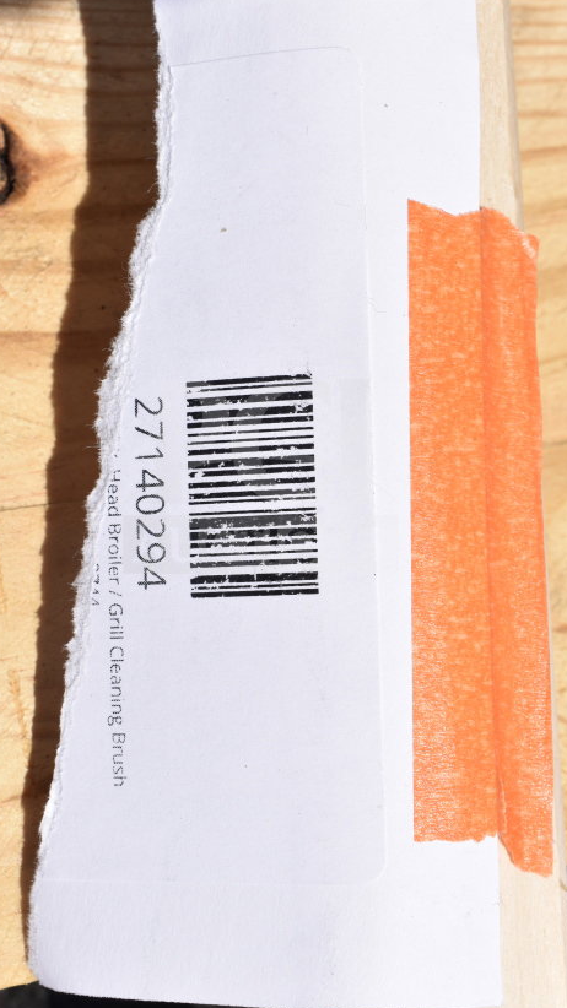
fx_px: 1685
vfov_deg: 33.3
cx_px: 260
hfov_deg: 19.1
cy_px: 476
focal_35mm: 63
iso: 200
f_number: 11
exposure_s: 1/500
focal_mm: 36
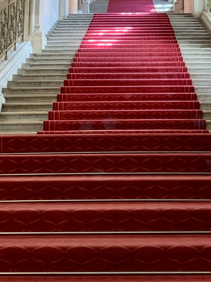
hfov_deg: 19.6
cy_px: 19
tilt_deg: +15.7
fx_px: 610
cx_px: 136
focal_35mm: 75
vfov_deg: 25.1
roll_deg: -0.1
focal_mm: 4.25
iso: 250
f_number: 1.8
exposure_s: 1/60
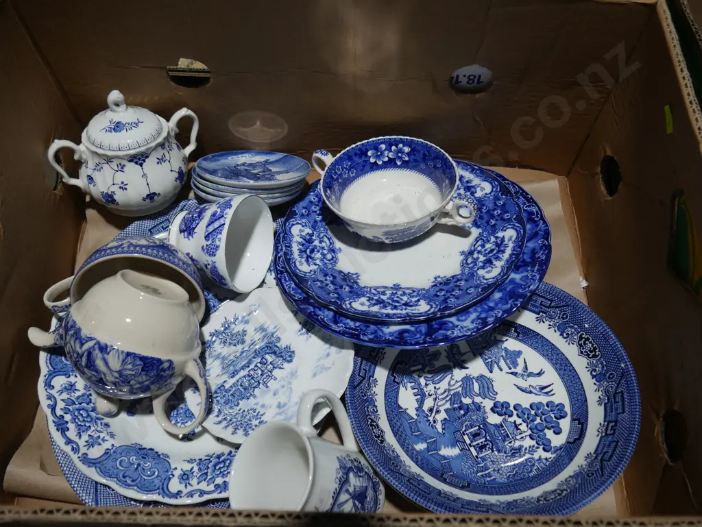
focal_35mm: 28
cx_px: 351
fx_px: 568
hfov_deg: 63.4
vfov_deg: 49.8
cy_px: 264
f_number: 4
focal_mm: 14
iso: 200
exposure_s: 1/160
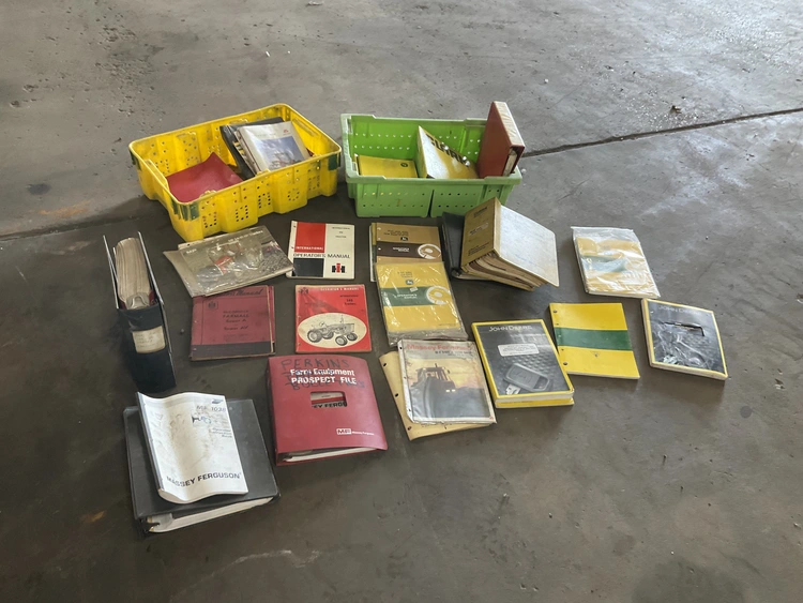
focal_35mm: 29
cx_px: 402
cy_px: 302
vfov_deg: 48.3
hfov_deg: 61.6
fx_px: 673
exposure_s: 1/60
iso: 125
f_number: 1.8
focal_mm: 3
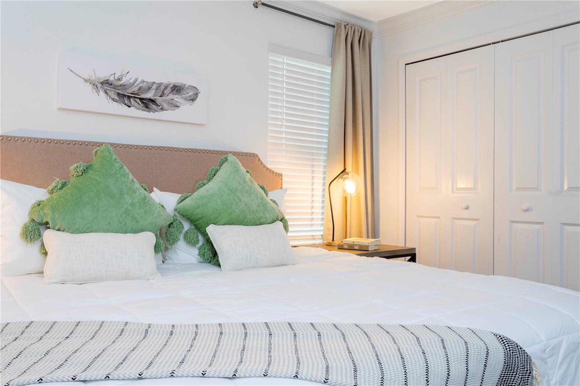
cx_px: 290
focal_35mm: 31
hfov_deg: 60.3
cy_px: 193
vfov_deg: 42.3
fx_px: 499
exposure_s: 1/15
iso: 1000
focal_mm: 31
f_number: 16
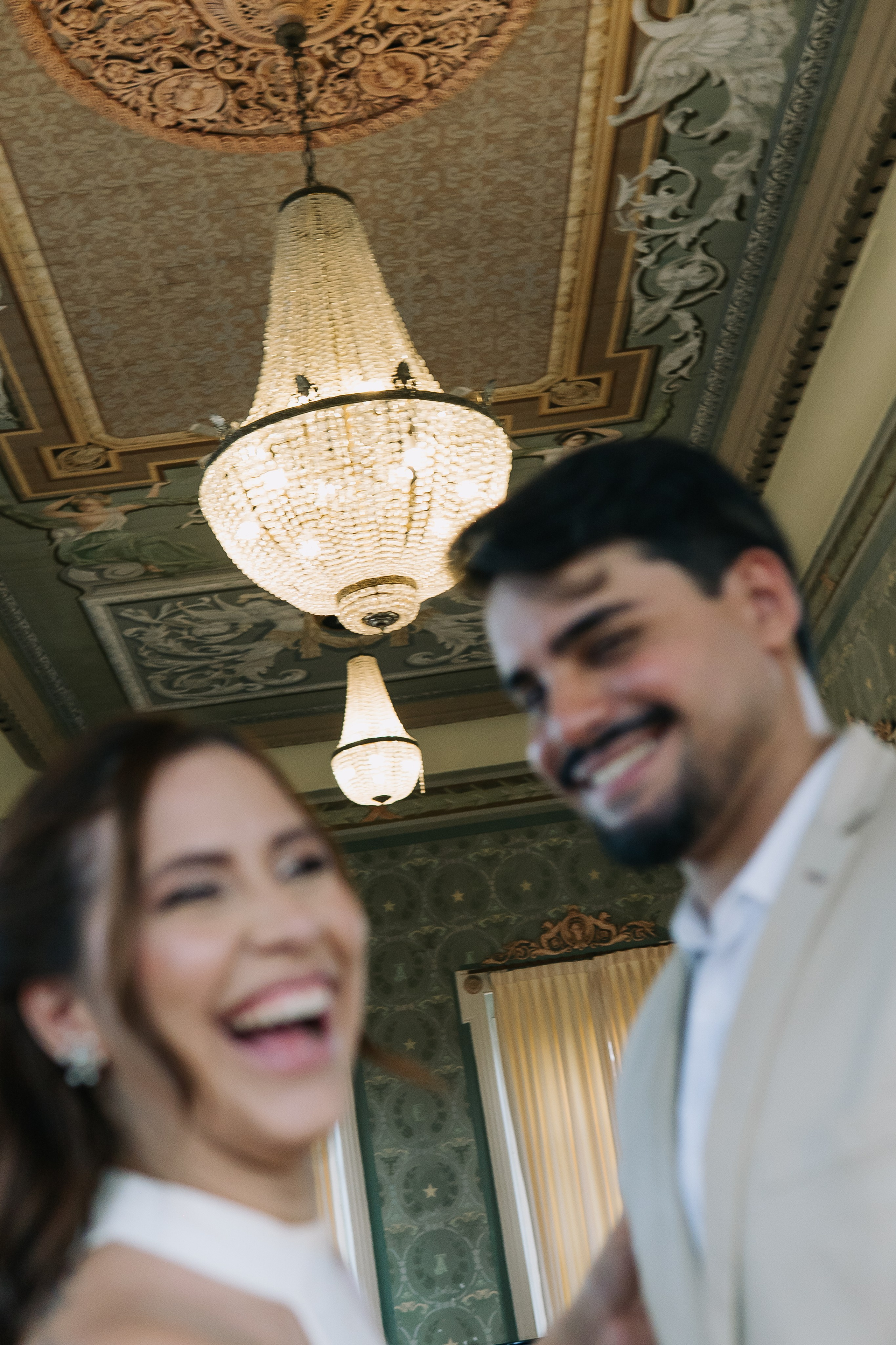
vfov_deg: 43.6
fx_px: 1680
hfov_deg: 29.9
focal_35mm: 45
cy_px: 672
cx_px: 448
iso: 500
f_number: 2.8
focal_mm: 30
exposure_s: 1/250
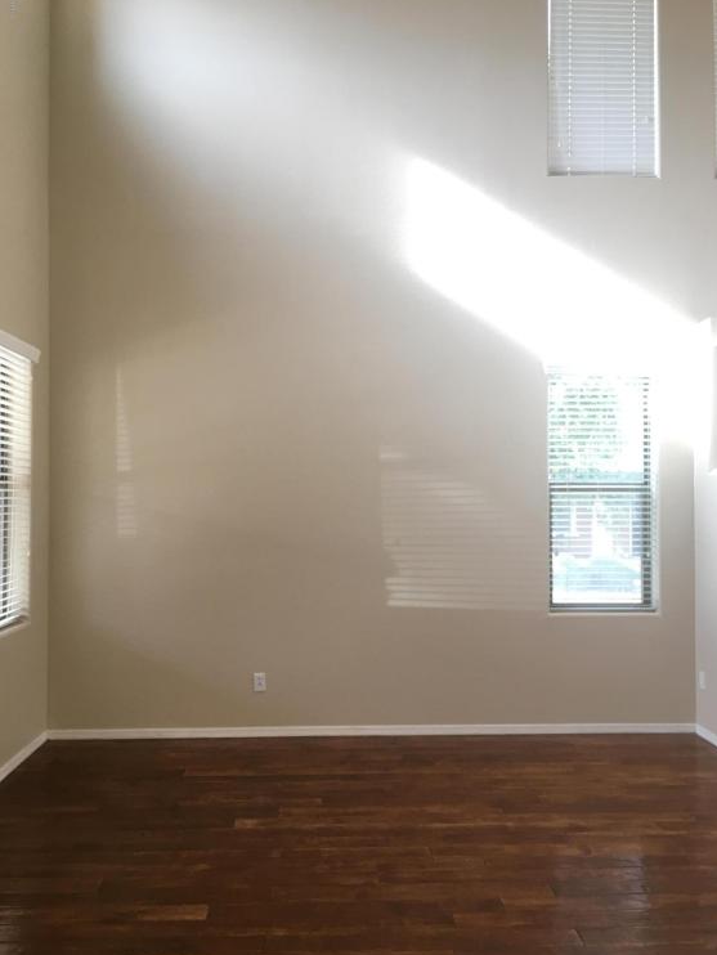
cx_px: 360
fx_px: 828
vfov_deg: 59.9
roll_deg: -0.6
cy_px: 487
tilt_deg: +0.4
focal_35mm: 30
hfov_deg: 46.8
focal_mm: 4.15
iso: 40
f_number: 2.2
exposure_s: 1/30
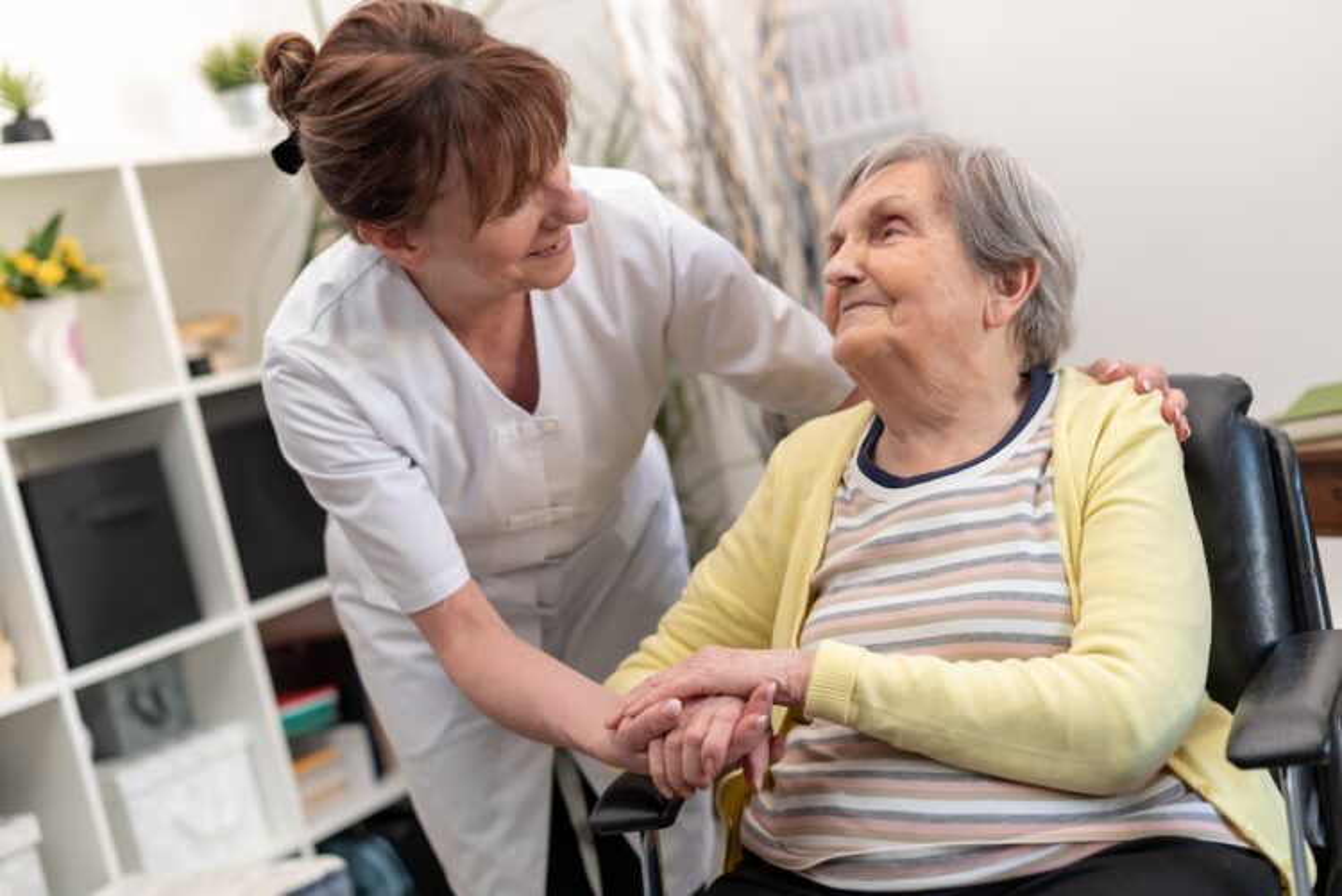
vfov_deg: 27.0
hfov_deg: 39.6
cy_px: 448
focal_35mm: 50
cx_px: 671
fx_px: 1865
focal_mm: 50
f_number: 2.5
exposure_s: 1/200
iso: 400
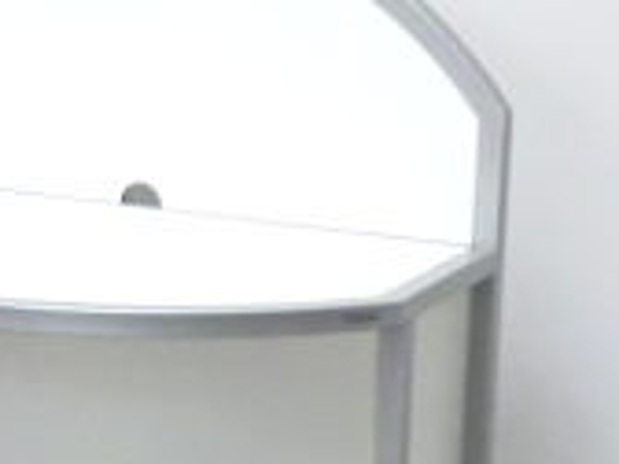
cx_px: 103
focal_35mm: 145
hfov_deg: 13.5
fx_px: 2593
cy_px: 501
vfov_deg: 10.1
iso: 800
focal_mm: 6.9
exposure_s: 1/40
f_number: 3.9
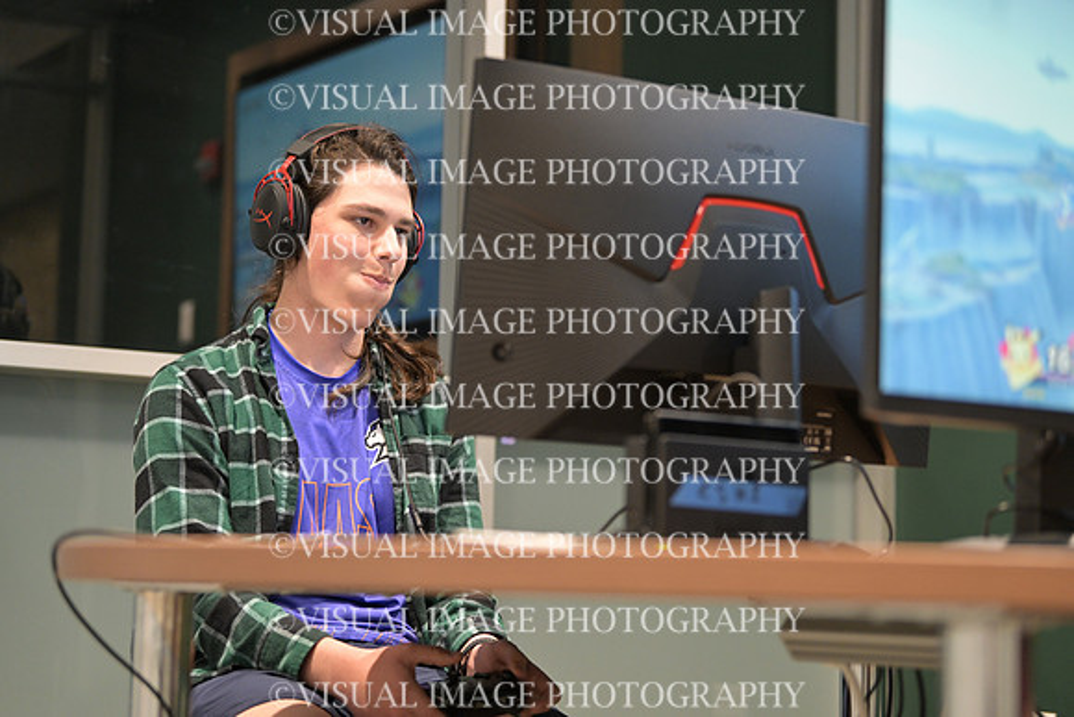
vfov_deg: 19.5
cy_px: 358
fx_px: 2089
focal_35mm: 70
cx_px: 537
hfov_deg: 28.8
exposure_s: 1/125
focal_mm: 70
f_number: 2.8
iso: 2000
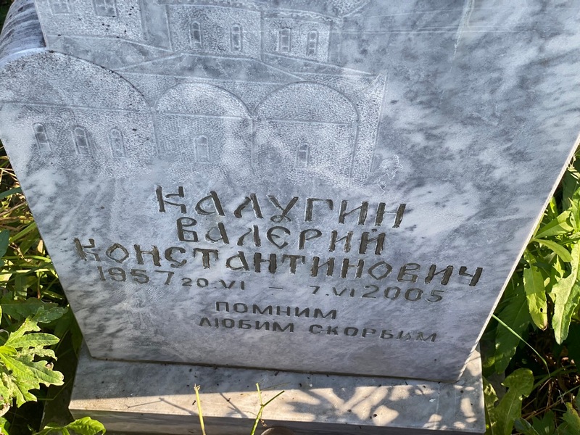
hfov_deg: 36.8
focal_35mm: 52
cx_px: 290
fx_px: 871
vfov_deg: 28.0
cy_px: 218
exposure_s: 1/353
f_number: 2
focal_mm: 6
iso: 20
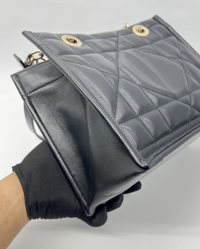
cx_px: 127
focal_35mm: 35
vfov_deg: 51.5
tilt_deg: -40.8
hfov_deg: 41.9
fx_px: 259
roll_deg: +1.8
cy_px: 133
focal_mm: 5.7
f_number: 1.5
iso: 80
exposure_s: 1/100
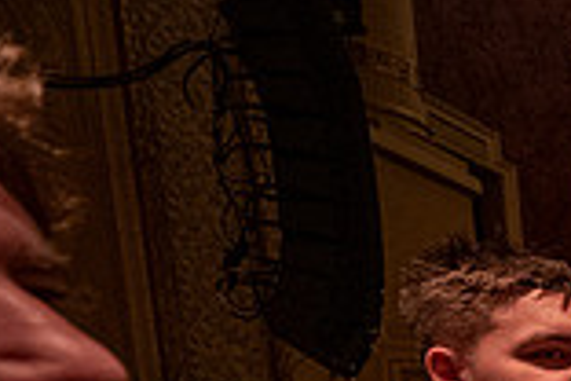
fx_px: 825
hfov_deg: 22.0
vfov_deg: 21.4
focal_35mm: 52
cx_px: 1040
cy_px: 588
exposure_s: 1/160
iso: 8000
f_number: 4
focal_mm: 14
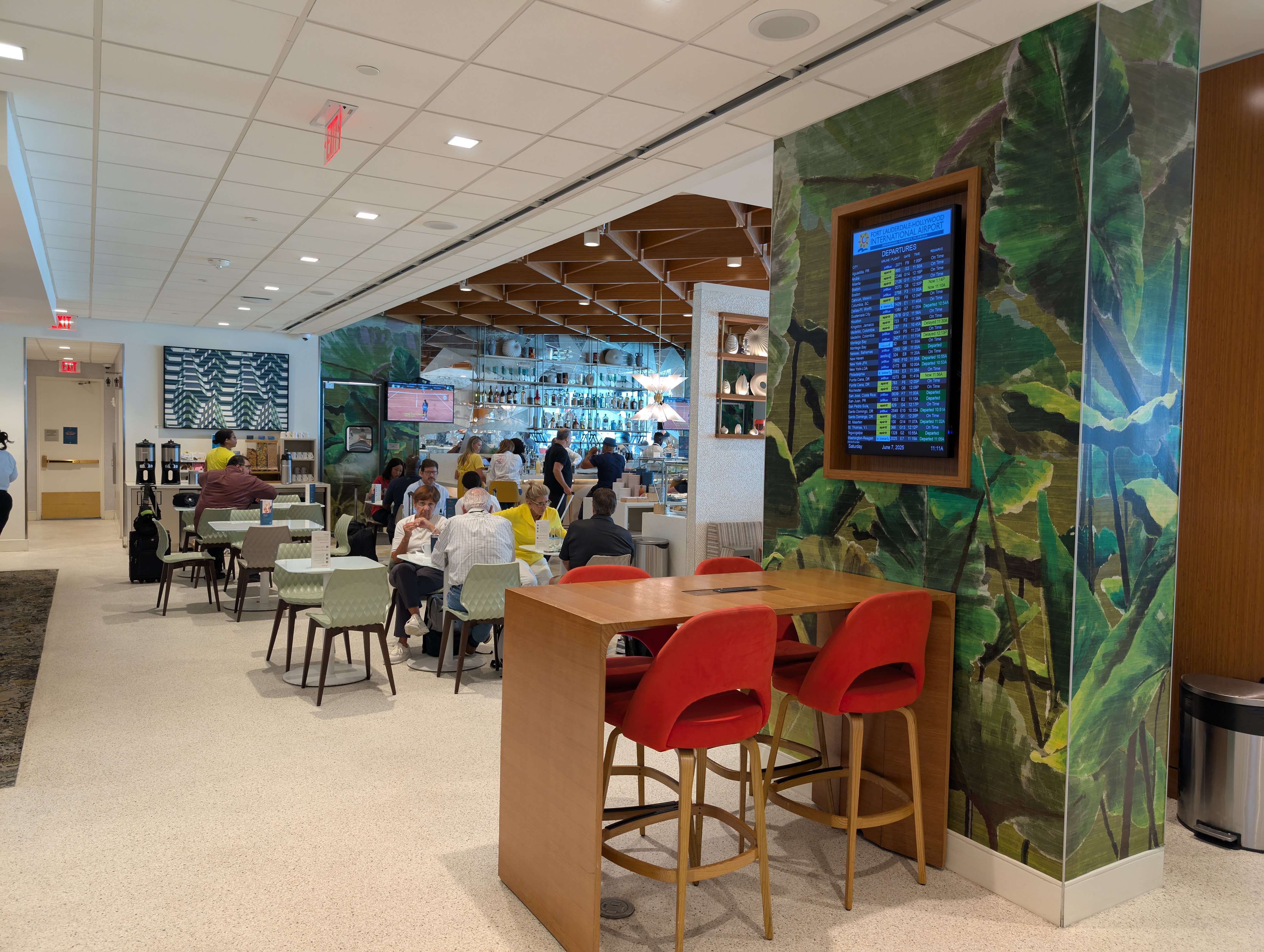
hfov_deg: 71.5
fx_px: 878
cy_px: 476
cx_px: 632
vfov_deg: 56.9
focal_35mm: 24
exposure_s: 1/139
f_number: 1.68
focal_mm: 6.9
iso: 124
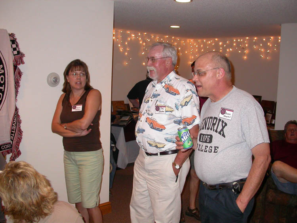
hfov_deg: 49.0
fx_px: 326
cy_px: 112
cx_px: 148
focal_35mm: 38
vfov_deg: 37.7
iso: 200
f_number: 2.6
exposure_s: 1/60
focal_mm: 7.85
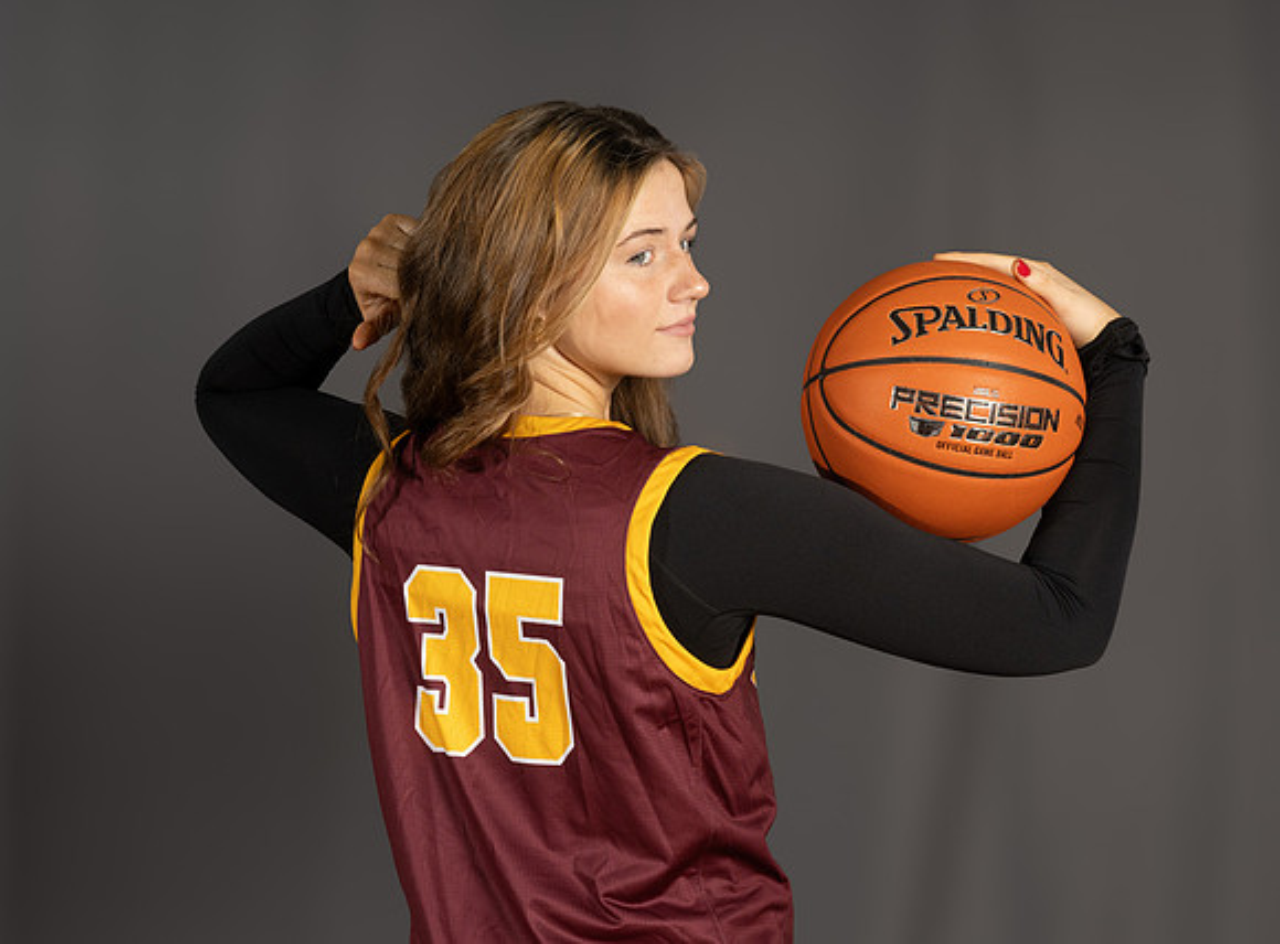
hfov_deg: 14.6
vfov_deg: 10.8
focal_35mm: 135
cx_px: 787
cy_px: 437
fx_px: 4975
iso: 200
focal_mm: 82
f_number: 8
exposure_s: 1/200
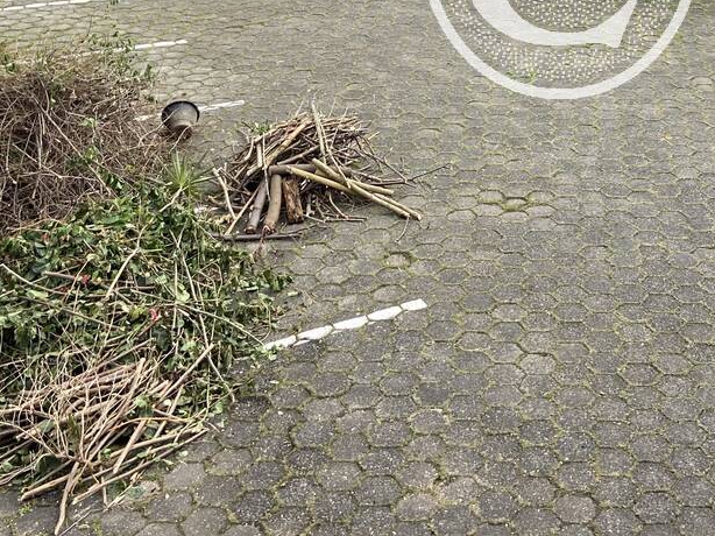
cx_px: 558
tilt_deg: -12.6
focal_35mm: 61
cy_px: -64
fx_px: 1259
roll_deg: -1.1
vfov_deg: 22.6
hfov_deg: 31.0
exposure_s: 1/728
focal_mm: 4.25
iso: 32
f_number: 1.8
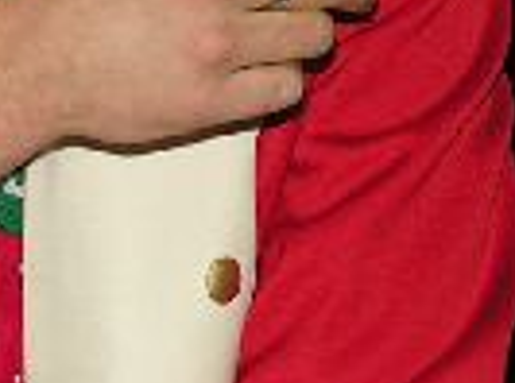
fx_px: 3205
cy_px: 23
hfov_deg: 8.9
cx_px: 881
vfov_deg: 6.8
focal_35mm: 216
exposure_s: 1/60.1
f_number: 2.8
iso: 100
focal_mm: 8.9
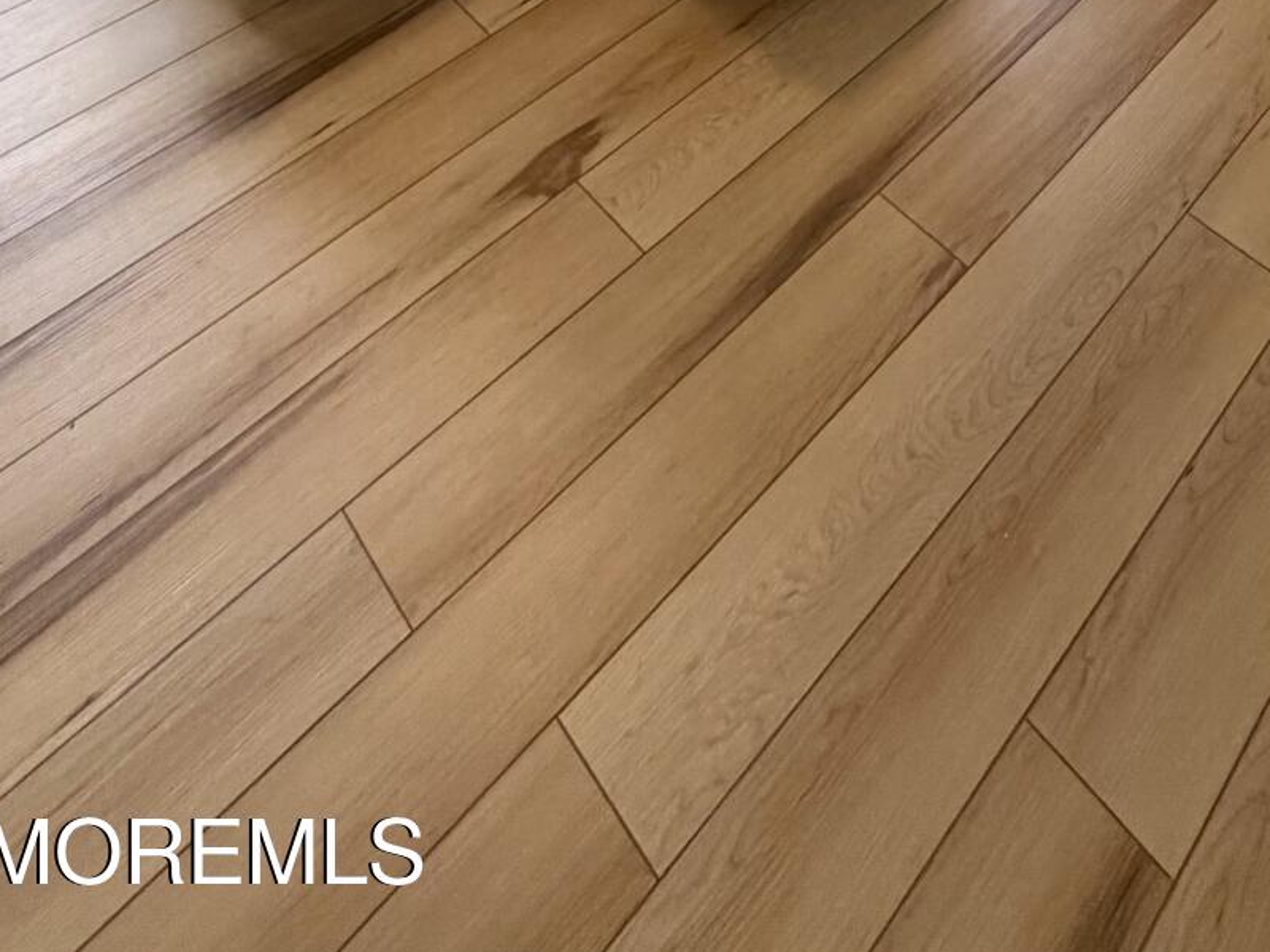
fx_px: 1284
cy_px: -589
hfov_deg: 51.4
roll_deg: +2.9
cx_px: 873
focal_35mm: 35
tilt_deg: -16.7
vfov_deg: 25.6
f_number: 2.2
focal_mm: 2.22
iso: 250
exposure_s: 1/120
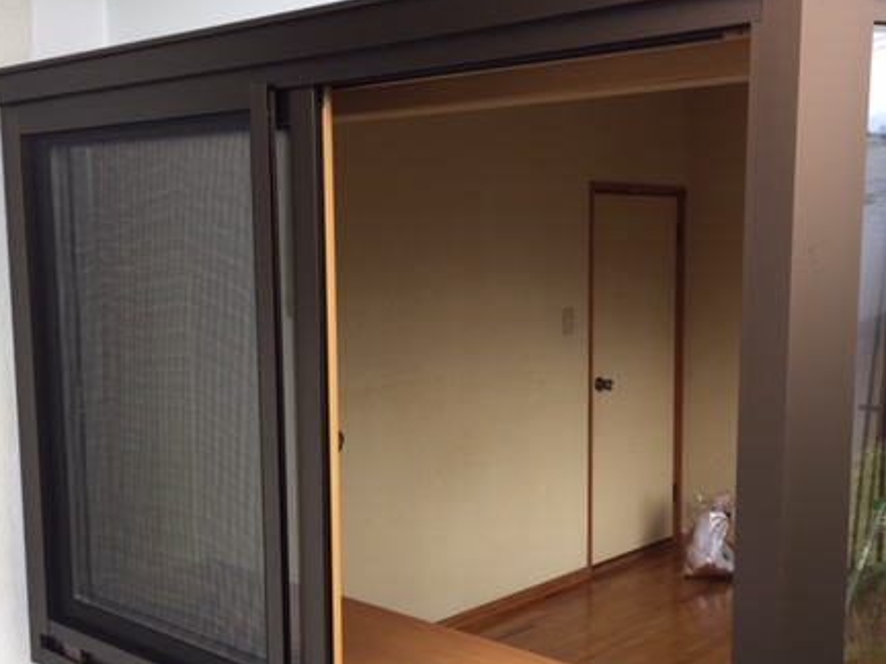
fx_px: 1101
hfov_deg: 43.7
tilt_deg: -7.5
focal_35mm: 43
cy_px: 387
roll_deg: -1.1
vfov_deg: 33.5
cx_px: 513
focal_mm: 4.15
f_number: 2.2
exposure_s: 1/120
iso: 32
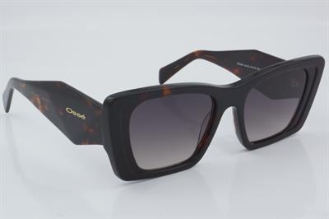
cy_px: 110
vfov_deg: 20.1
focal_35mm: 68
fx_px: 616
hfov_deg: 29.9
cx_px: 164
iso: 100
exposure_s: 1/4
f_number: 32
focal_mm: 45
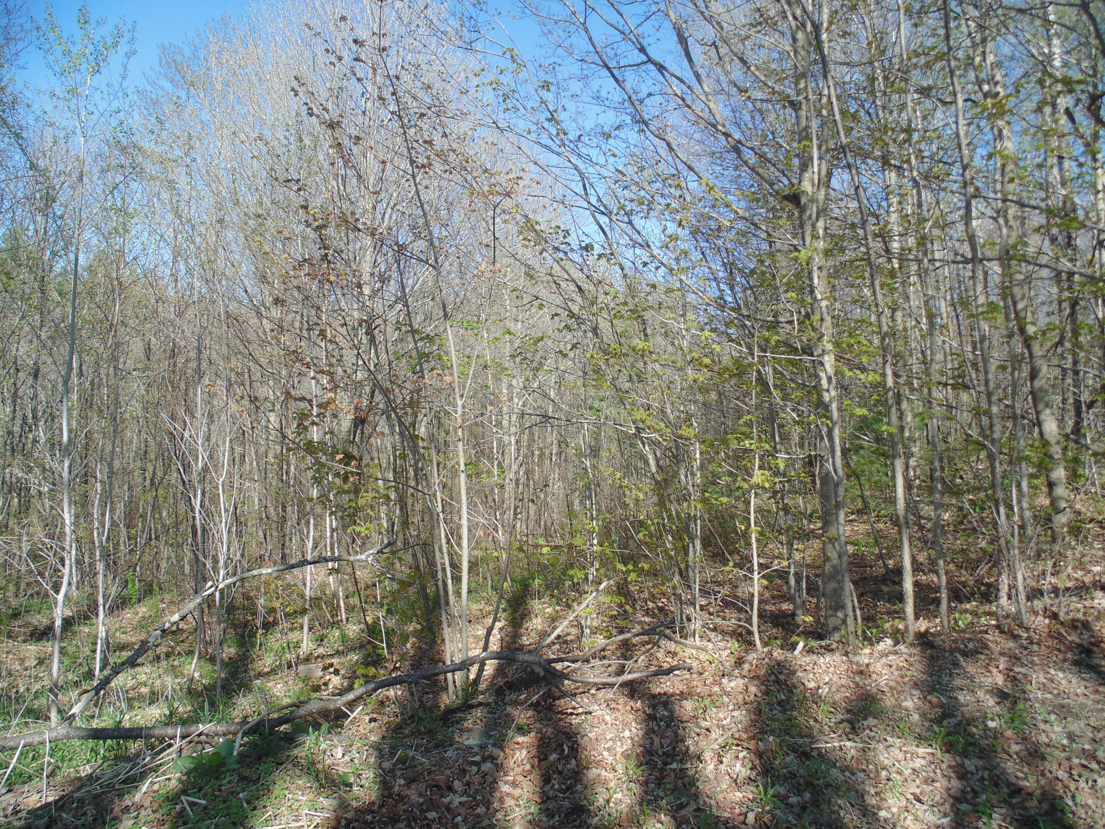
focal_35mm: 22
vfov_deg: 61.1
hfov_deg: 76.4
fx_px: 702
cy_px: 414
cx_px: 552
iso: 80
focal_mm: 4
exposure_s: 1/500
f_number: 3.1
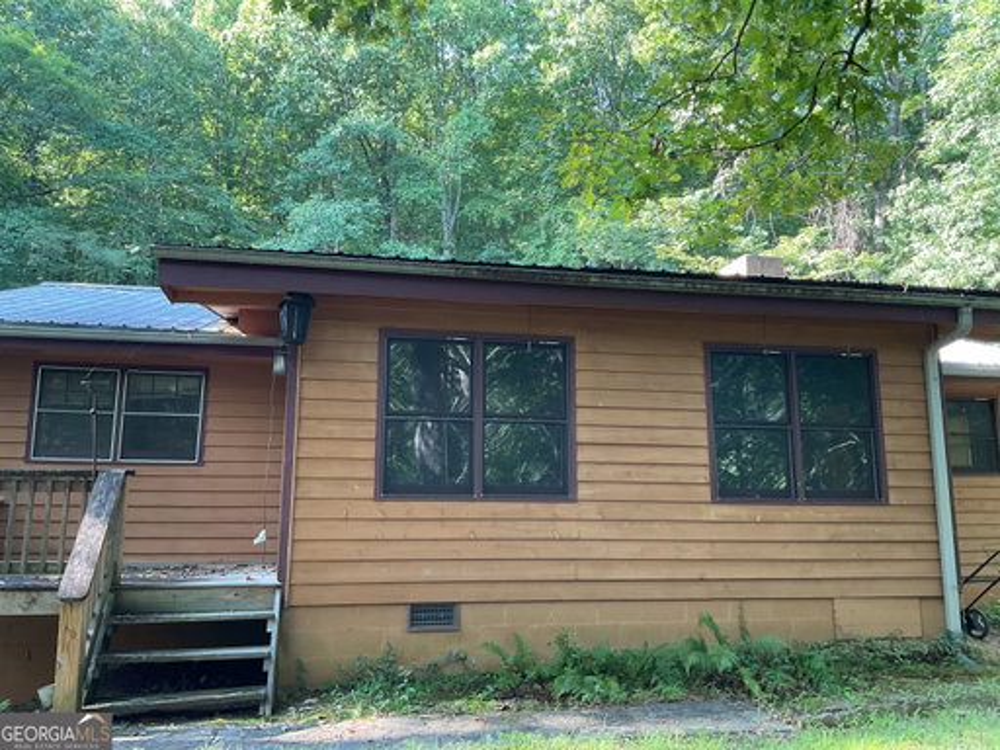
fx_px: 838
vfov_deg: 48.2
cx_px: 500
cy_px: 375
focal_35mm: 29
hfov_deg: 61.7
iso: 50
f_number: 1.8
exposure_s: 1/60
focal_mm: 3
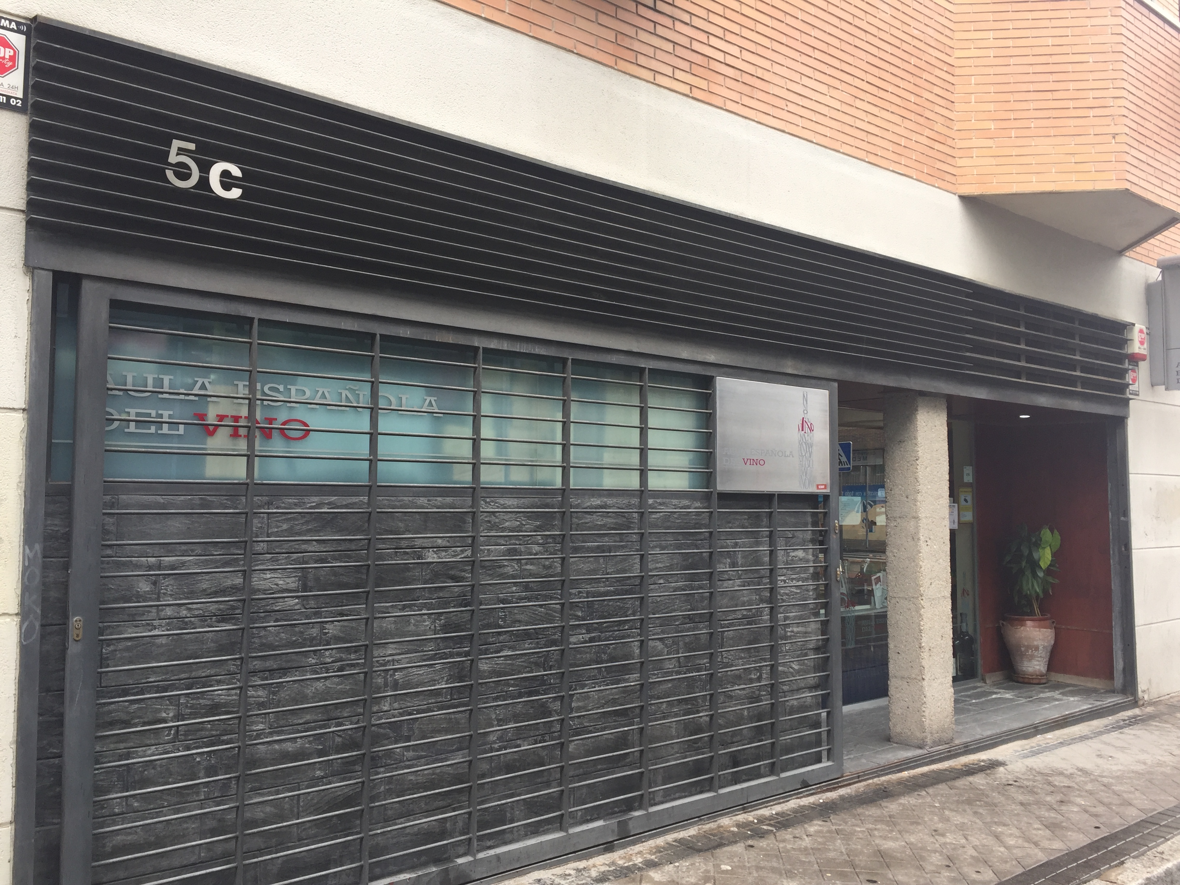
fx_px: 989
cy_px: 442
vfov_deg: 48.2
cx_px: 590
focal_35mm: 29
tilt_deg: +2.7
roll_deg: -0.6
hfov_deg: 61.7
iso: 32
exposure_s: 1/100
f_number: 2.2
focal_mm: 4.15
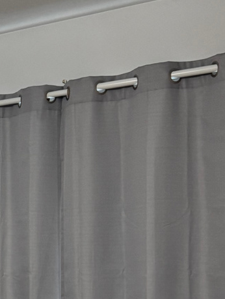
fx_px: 693
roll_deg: +0.8
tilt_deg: -1.9
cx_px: -126
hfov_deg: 16.6
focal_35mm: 80
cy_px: 270
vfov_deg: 23.7
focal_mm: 6.76
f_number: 1.78
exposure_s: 1/60
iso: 320
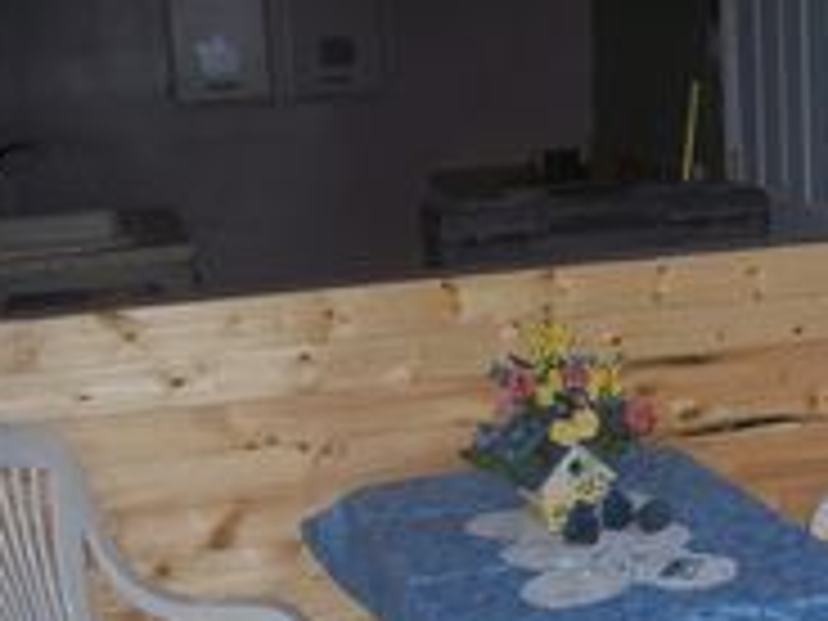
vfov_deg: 20.0
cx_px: 801
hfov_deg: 25.8
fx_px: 1722
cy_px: 585
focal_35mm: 72
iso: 80
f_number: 2.7
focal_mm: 6
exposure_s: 1/64
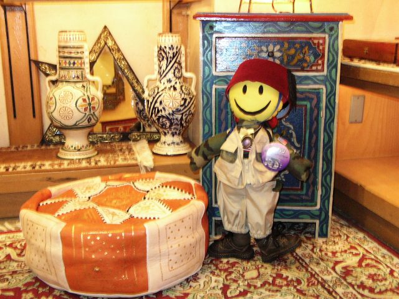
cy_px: 150
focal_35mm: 47
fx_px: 542
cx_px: 200
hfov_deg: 40.4
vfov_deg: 30.9
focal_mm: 7.8
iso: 300
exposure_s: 1/10.3
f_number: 2.9
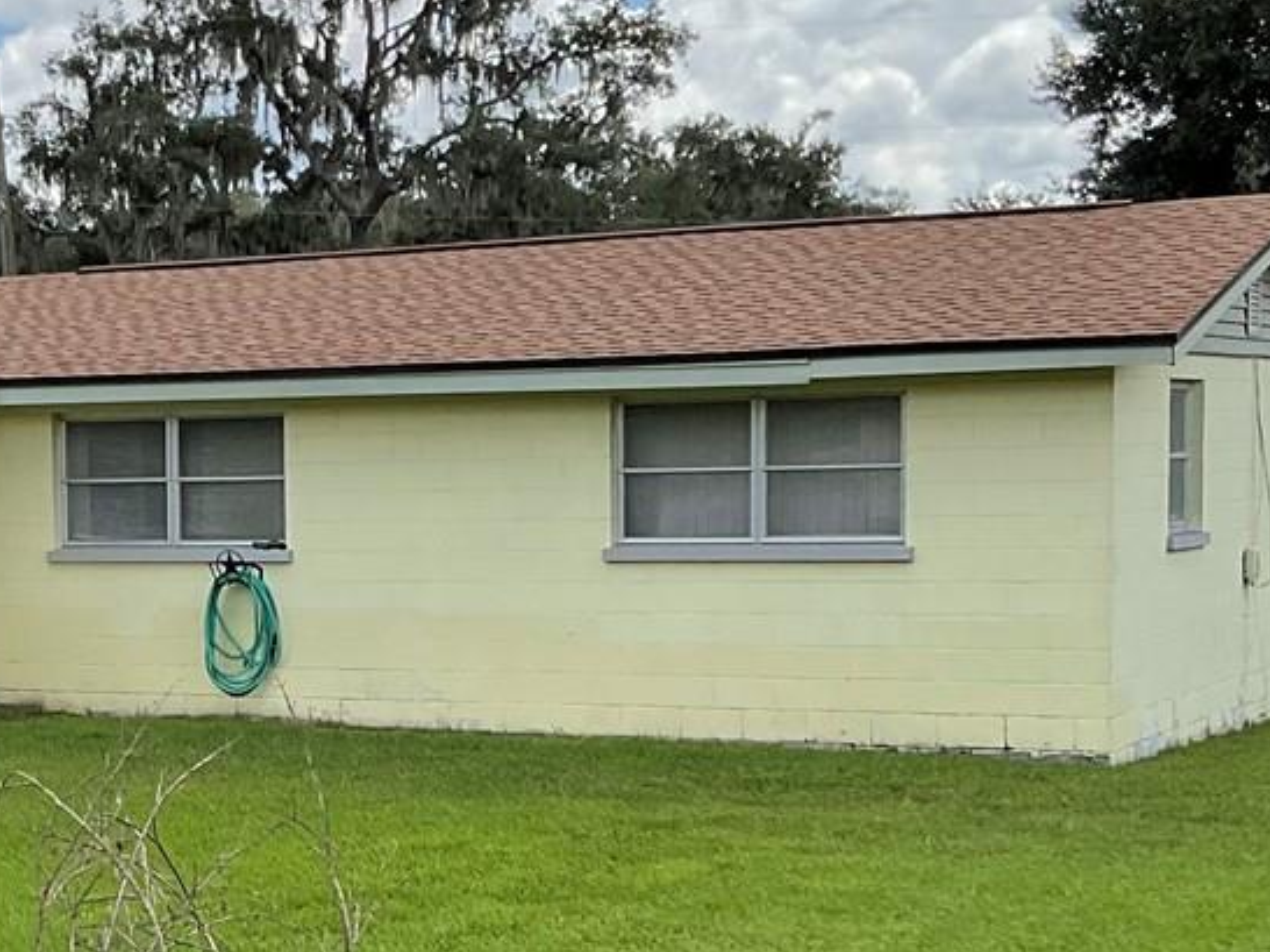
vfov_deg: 17.3
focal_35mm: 85
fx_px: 3117
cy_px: 719
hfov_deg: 22.2
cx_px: 5
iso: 16
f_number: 1.8
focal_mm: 3
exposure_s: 1/1626
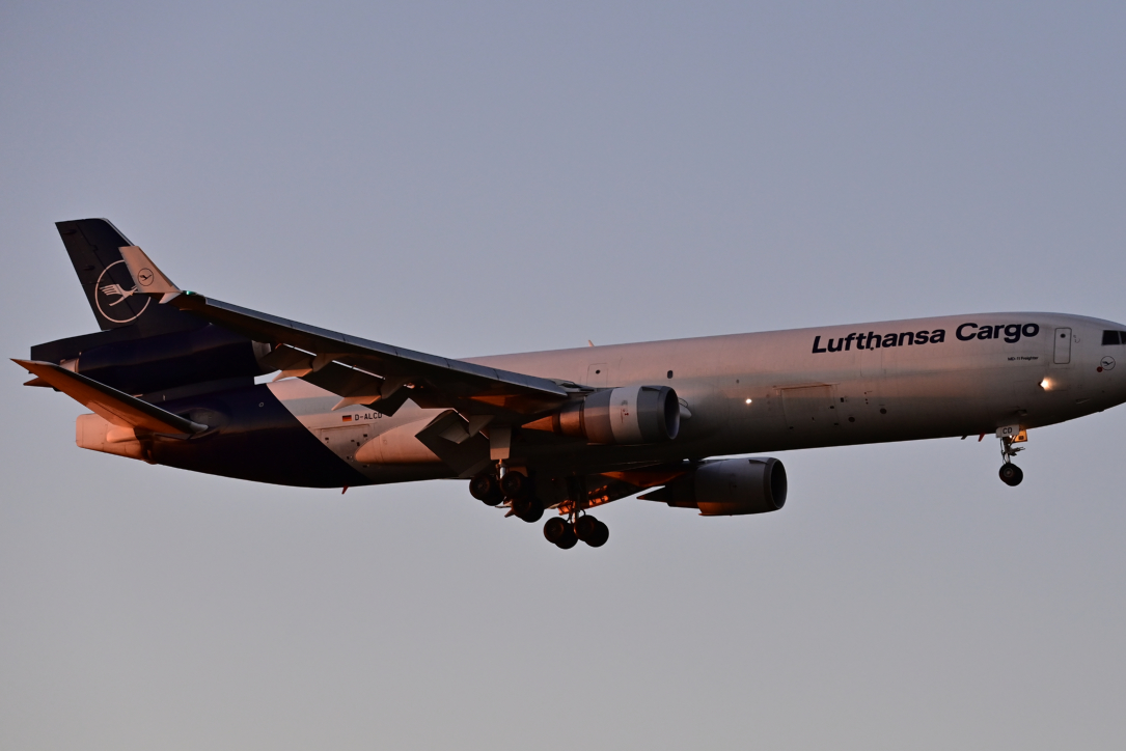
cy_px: 374
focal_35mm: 199
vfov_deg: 6.9
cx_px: 597
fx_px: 6226
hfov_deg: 10.3
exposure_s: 1/2000
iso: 1250
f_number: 5
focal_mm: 180
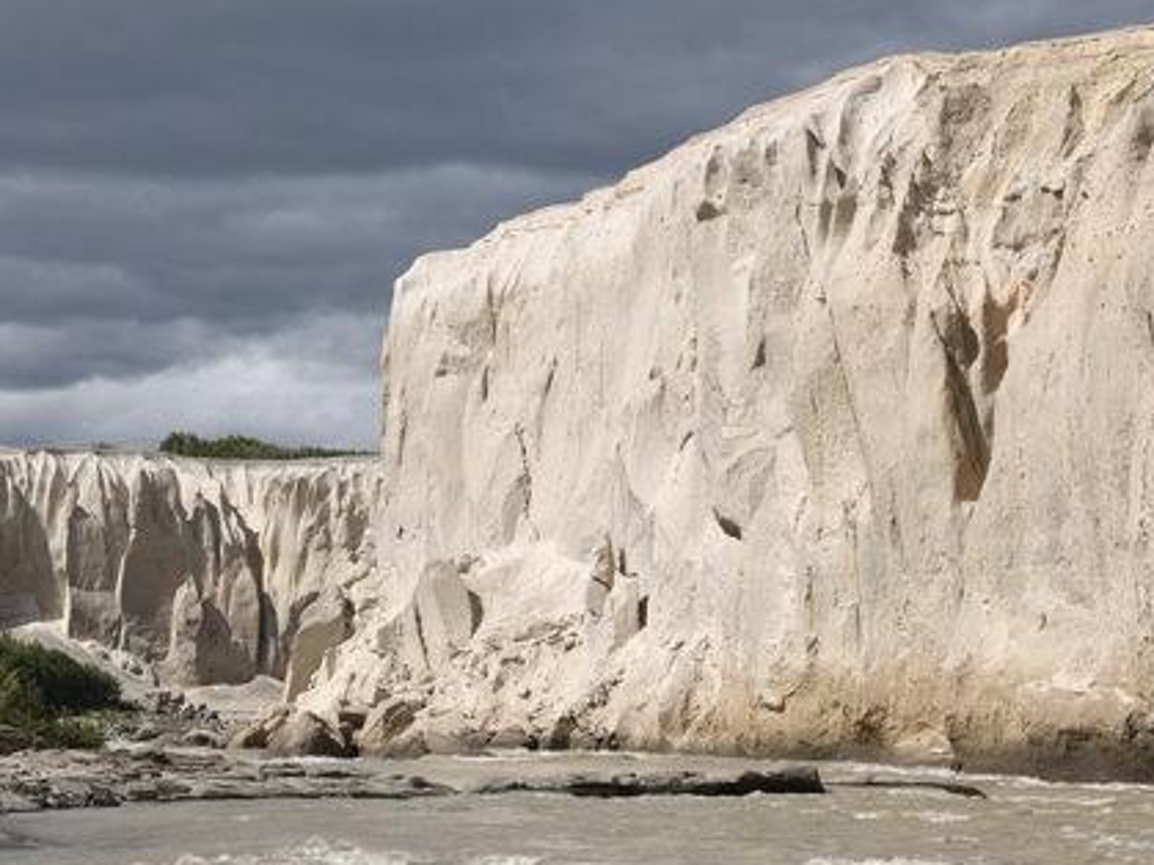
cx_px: 501
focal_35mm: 90
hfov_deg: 21.8
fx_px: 2999
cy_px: 486
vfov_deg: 16.4
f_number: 11
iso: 64
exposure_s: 1/160
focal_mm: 70
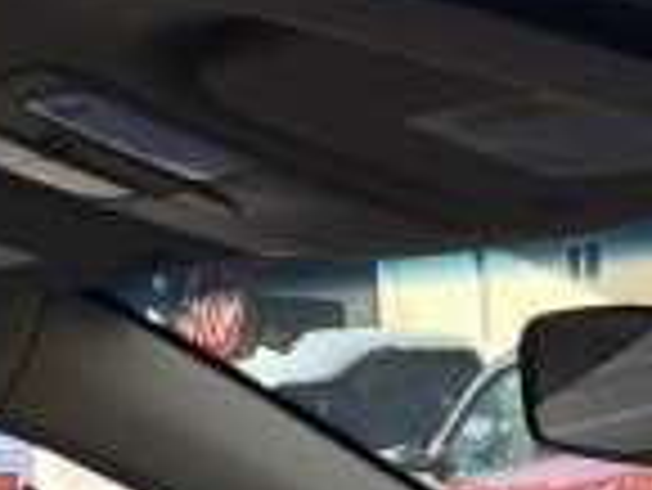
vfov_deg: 10.4
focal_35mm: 128
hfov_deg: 14.5
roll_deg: -0.2
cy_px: 1052
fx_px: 2413
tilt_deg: -12.0
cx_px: 944
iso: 32
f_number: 2.2
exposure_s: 1/243
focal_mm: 4.15
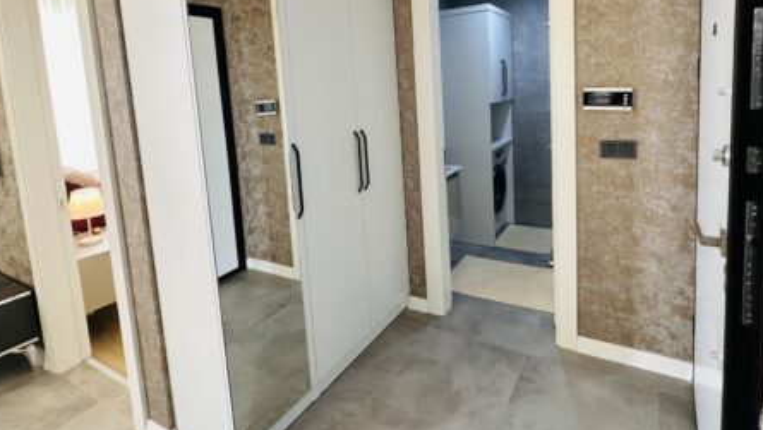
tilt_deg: -5.8
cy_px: 128
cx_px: 420
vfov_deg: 54.3
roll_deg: +3.2
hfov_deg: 86.3
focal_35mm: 20
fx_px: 405
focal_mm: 2.22
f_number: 2.2
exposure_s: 1/100
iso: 250
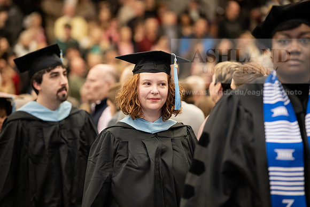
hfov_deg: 11.7
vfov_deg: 7.9
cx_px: 155
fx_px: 1507
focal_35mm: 175
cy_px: 104
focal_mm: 175
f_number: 3.5
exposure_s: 1/200
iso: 2500
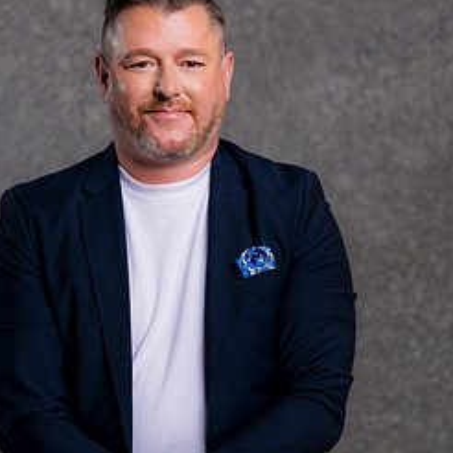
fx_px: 1954
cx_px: 203
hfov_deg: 13.2
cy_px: 309
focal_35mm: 132
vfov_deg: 13.2
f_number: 5
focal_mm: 85
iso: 100
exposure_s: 1/200
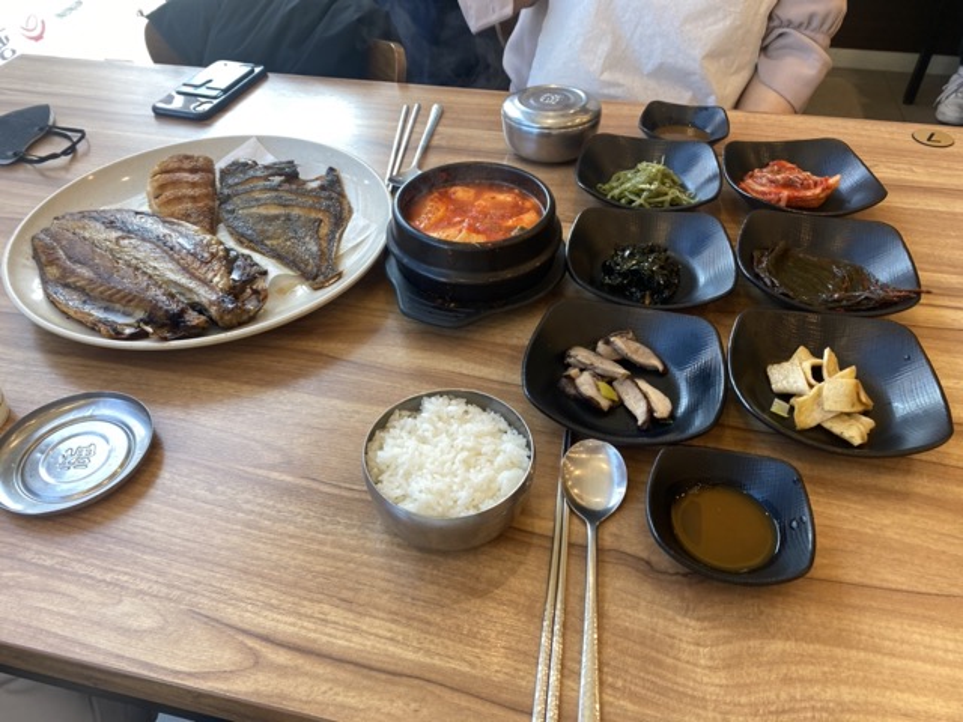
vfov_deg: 53.1
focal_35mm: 26
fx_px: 723
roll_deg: +1.6
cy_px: 361
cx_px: 482
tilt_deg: -43.9
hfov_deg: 67.3
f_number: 1.8
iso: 32
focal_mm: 4.25
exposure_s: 1/122
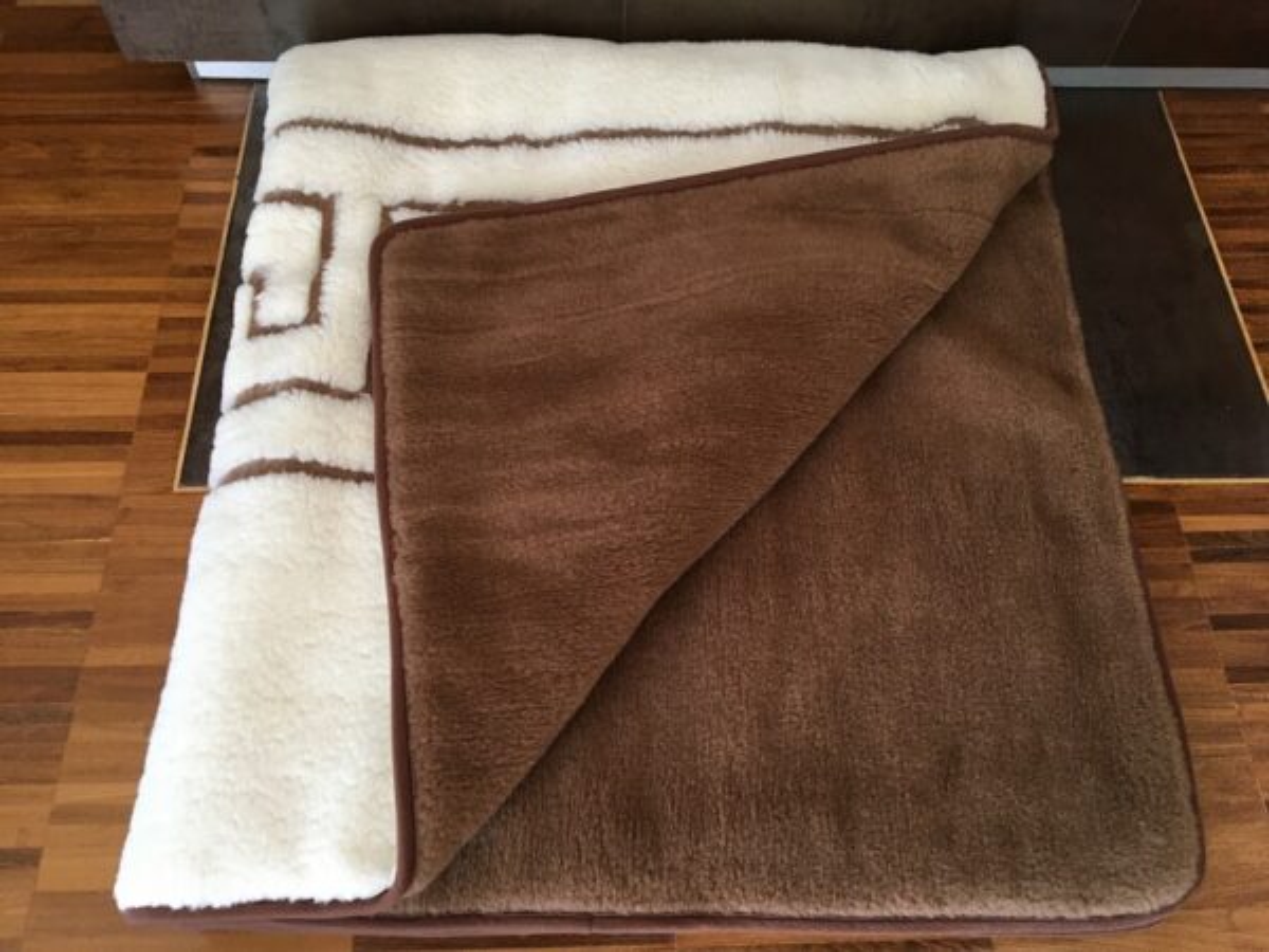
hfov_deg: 61.7
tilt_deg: -61.9
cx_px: 634
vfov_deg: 48.2
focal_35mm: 29
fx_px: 1063
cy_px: 476
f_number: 2.2
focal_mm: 4.15
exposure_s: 1/33
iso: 64
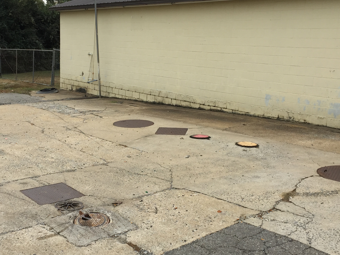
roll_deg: -3.1
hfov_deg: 42.8
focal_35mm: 44
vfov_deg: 32.9
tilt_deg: -12.5
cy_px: 134
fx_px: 432
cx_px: 146
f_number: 2.2
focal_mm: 4.15
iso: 32
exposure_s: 1/1236
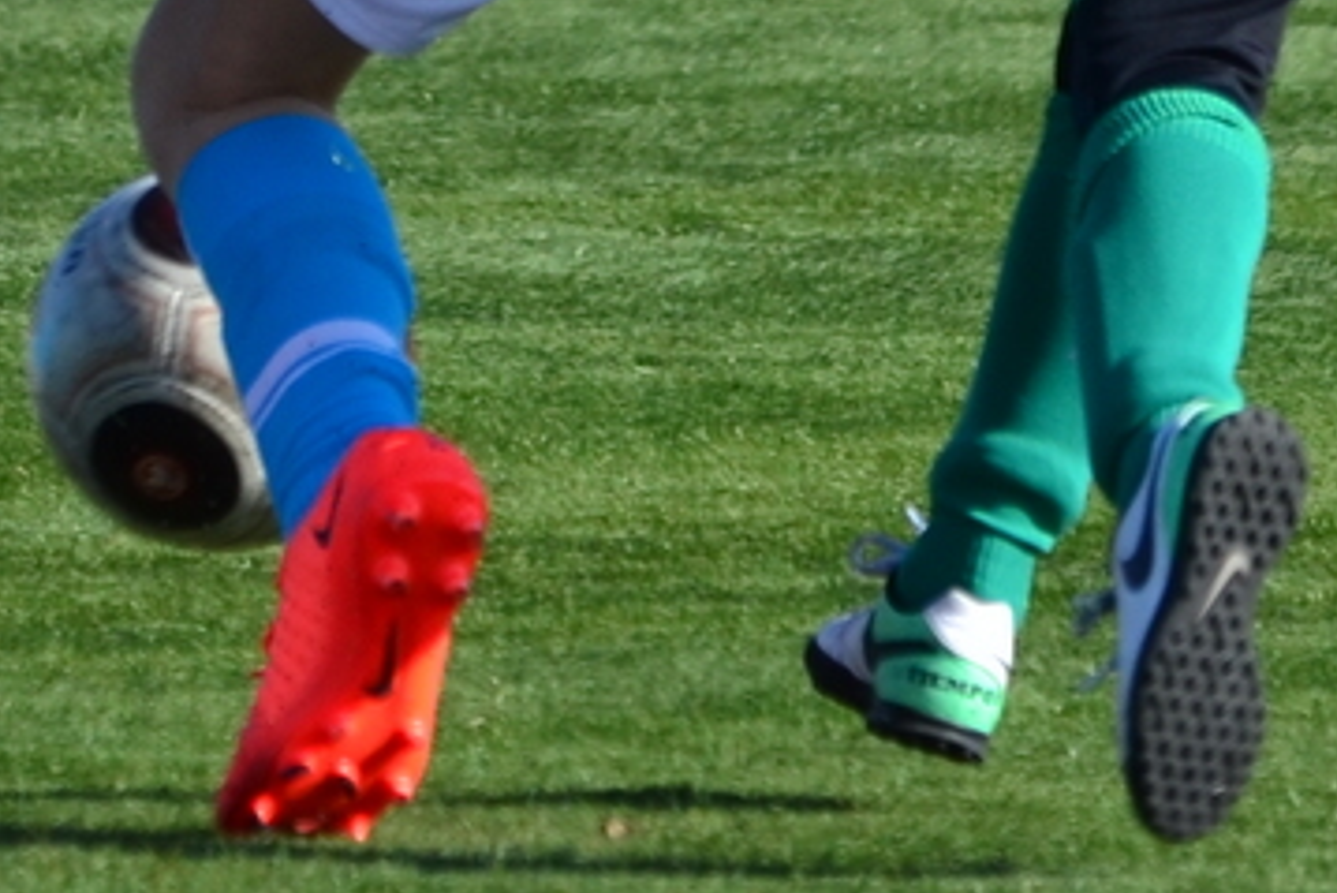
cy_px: -381
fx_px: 34576
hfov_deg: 2.2
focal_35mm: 931
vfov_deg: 1.5
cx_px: 138
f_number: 5
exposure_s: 1/800
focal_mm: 185
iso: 140
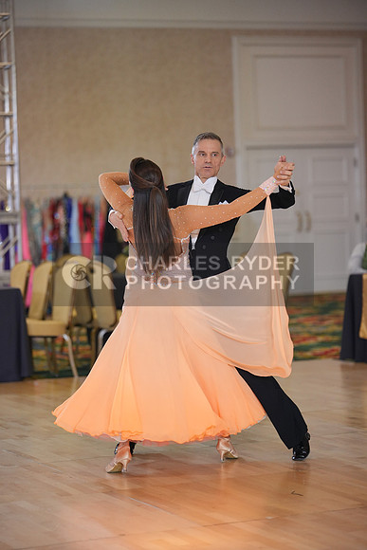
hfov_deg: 13.7
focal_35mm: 100
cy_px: 275
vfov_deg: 20.4
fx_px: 1528
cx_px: 184
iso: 2000
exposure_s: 1/500
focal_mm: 100
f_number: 2
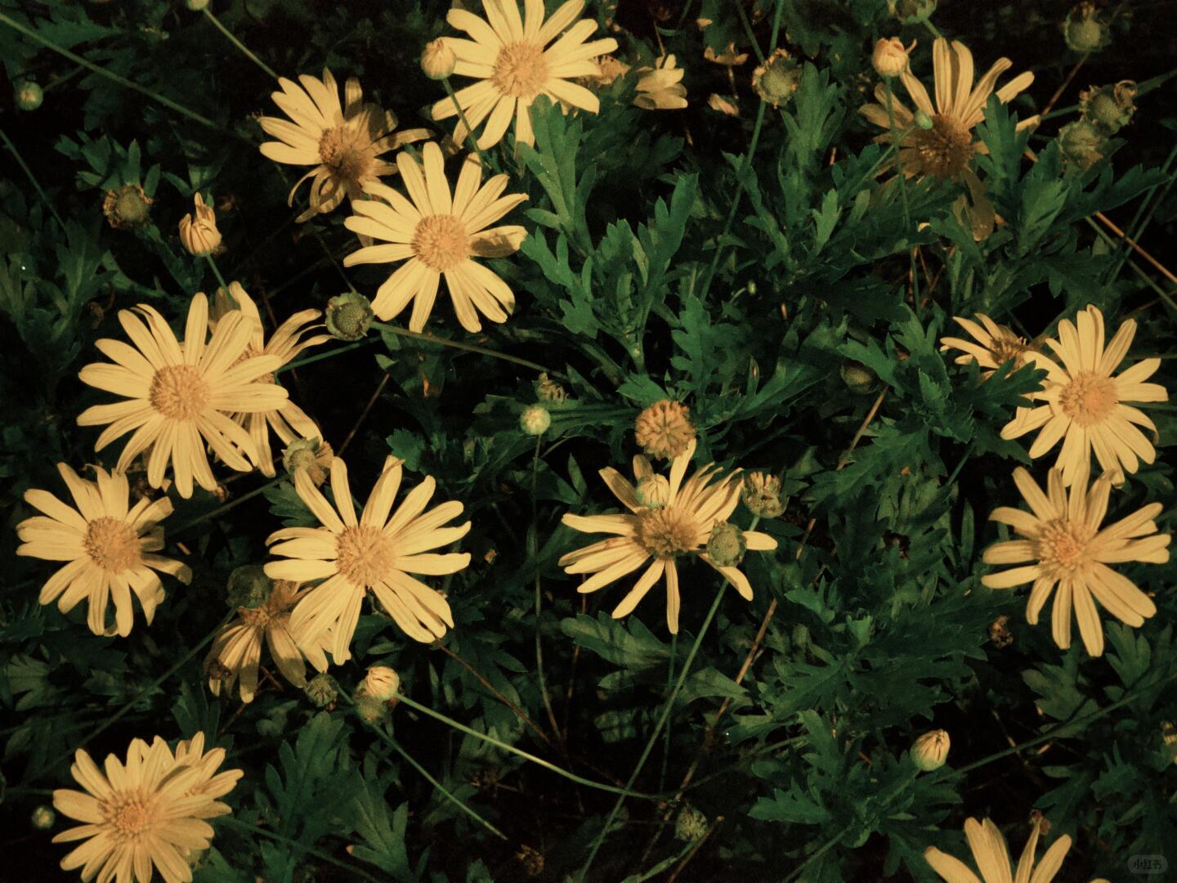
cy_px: 442
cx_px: 588
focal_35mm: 120
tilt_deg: -61.1
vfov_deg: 12.3
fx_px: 4080
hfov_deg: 16.4
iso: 640
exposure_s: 1/20
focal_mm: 15.66
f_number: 2.8
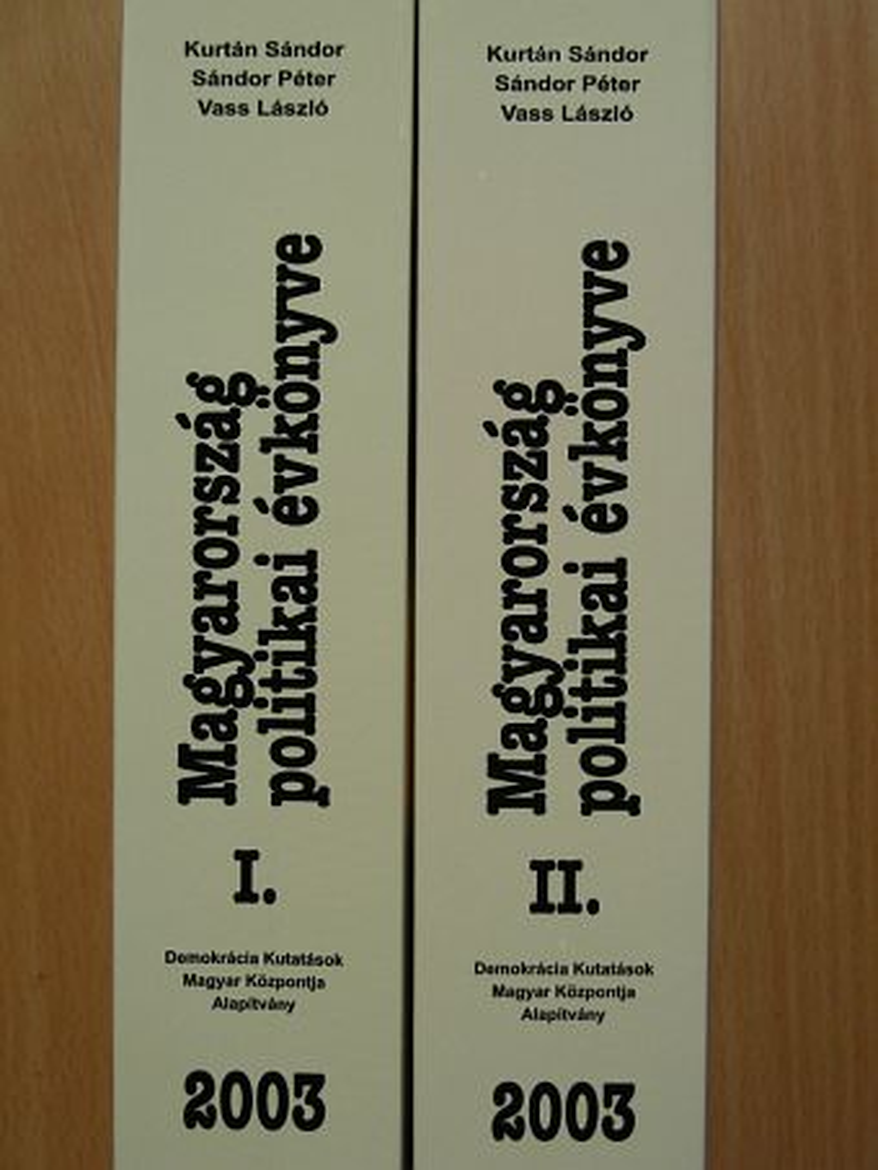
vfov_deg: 27.8
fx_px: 2366
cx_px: 439
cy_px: 585
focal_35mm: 70
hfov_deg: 21.0
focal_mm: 11.7
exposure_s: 1/74
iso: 50
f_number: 3.5
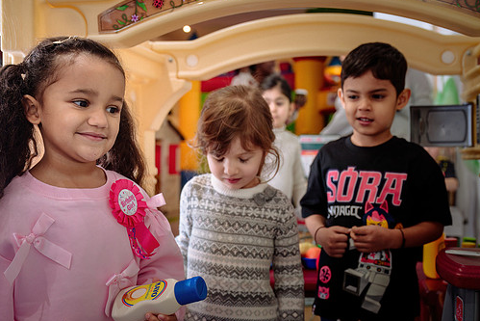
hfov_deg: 41.1
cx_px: 253
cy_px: 157
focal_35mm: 48
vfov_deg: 28.1
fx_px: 640
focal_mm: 39
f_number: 4
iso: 800
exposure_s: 1/100
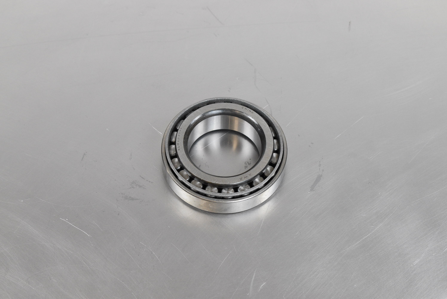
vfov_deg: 16.6
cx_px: 224
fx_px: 1025
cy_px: 150
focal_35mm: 82
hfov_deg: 24.6
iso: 1250
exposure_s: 1/80
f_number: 8
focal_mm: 55
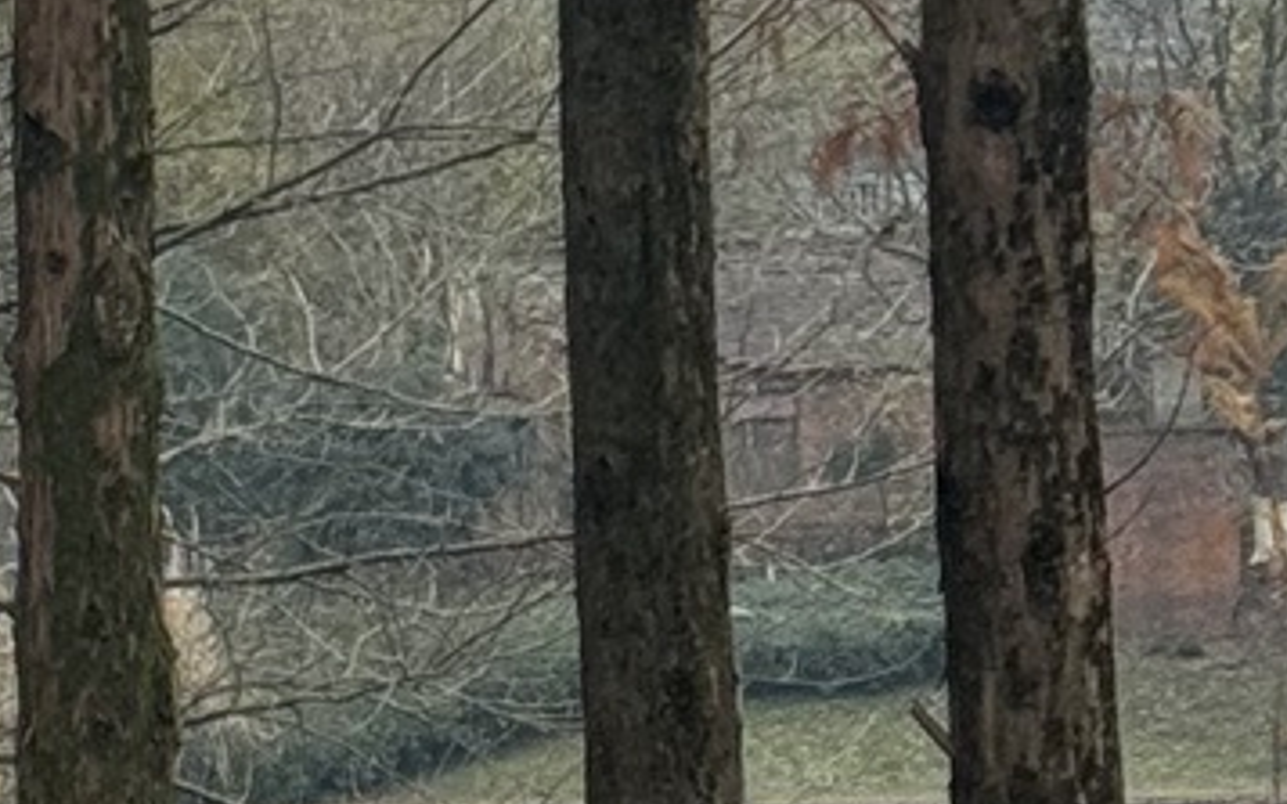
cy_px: 397
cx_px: -869
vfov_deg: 4.6
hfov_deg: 7.2
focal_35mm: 285
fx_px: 9995
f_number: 1.78
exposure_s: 1/119
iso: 100
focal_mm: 6.76
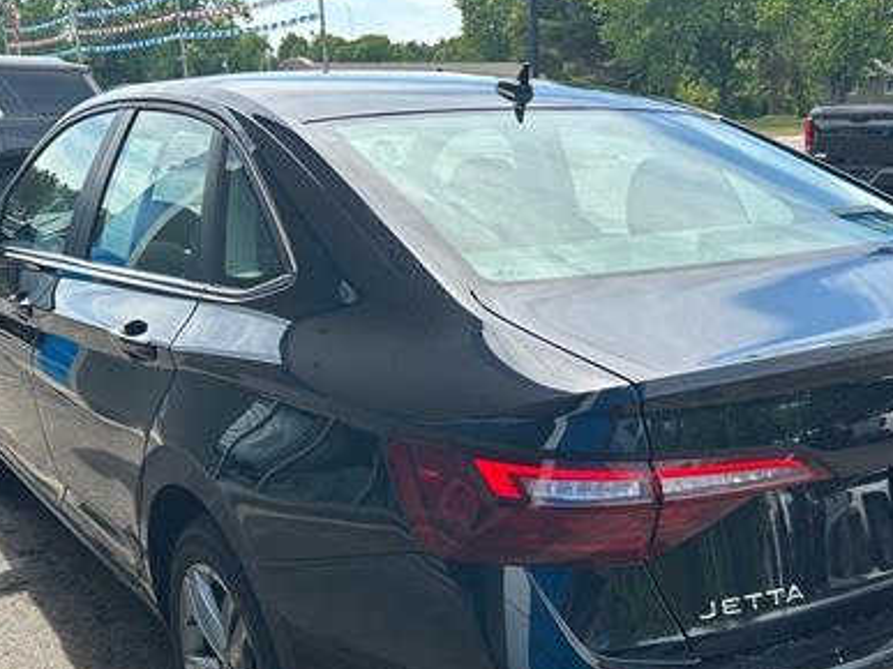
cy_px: 482
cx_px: 572
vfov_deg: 33.1
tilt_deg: -18.1
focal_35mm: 43
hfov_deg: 43.4
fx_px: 1109
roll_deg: +1.1
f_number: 1.5
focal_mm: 5.7
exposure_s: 1/1135
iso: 50
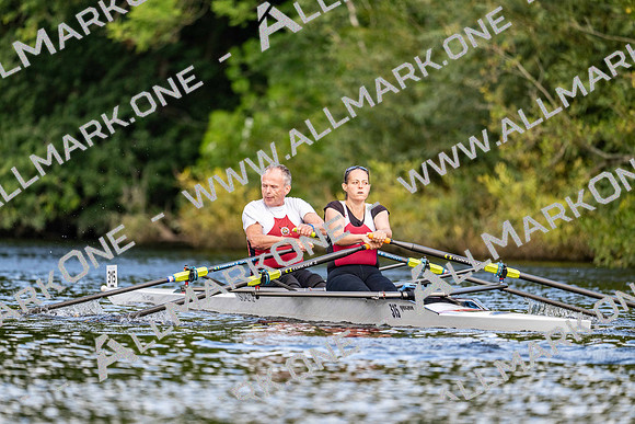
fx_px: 7061
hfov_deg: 5.1
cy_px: 212
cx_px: 318
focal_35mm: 400
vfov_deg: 3.4
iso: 800
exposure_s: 1/2000
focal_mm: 400
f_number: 4.5
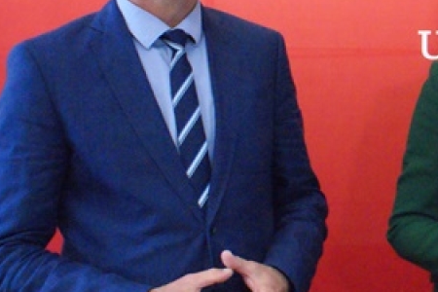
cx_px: 566
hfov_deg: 24.5
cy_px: 43
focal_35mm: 72
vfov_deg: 18.7
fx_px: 876
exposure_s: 1/50
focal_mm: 18
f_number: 5.6
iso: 3200
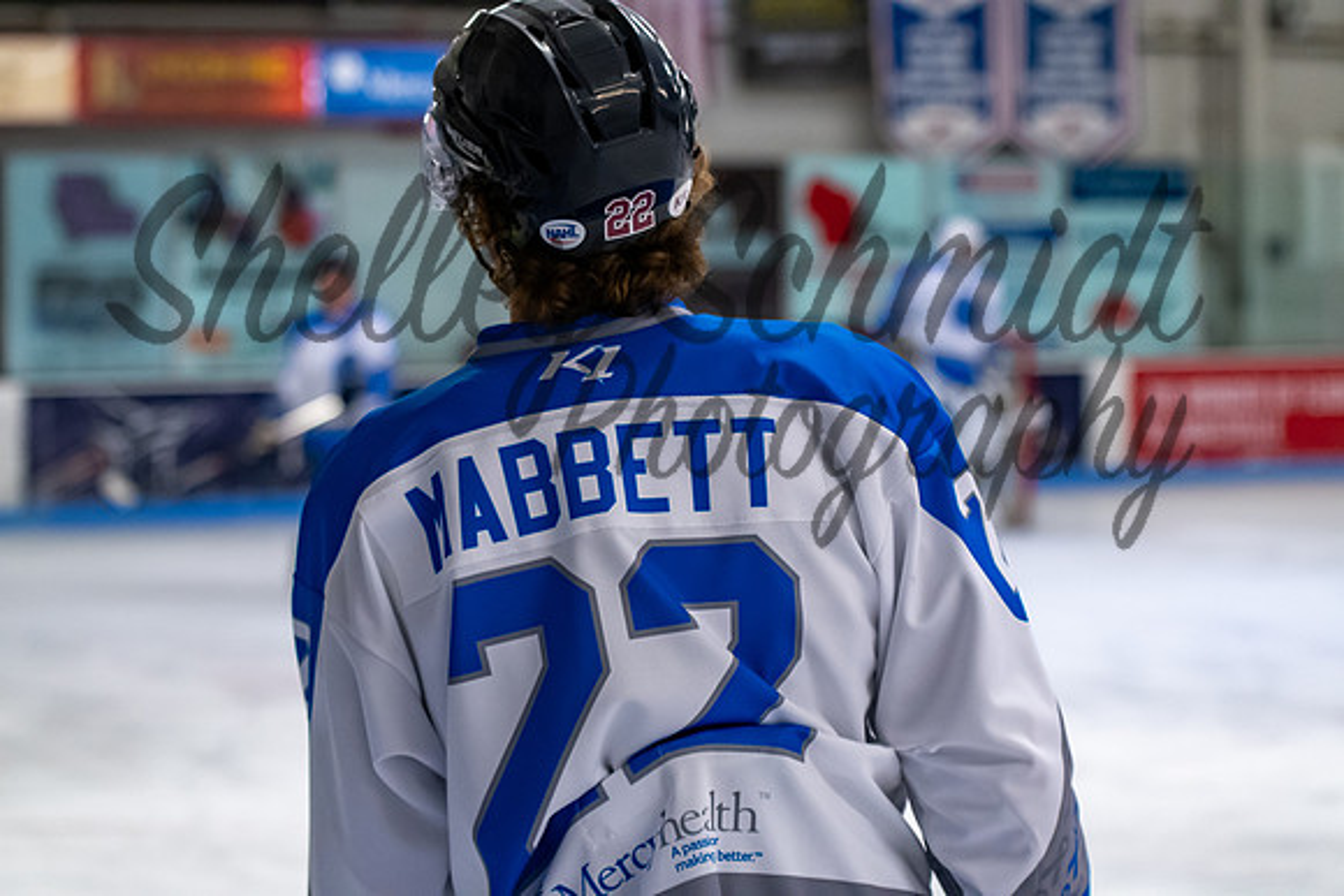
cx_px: 672
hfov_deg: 19.5
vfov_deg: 13.0
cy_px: 448
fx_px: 3921
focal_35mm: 105
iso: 2000
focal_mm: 70
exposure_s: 1/800
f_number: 3.2
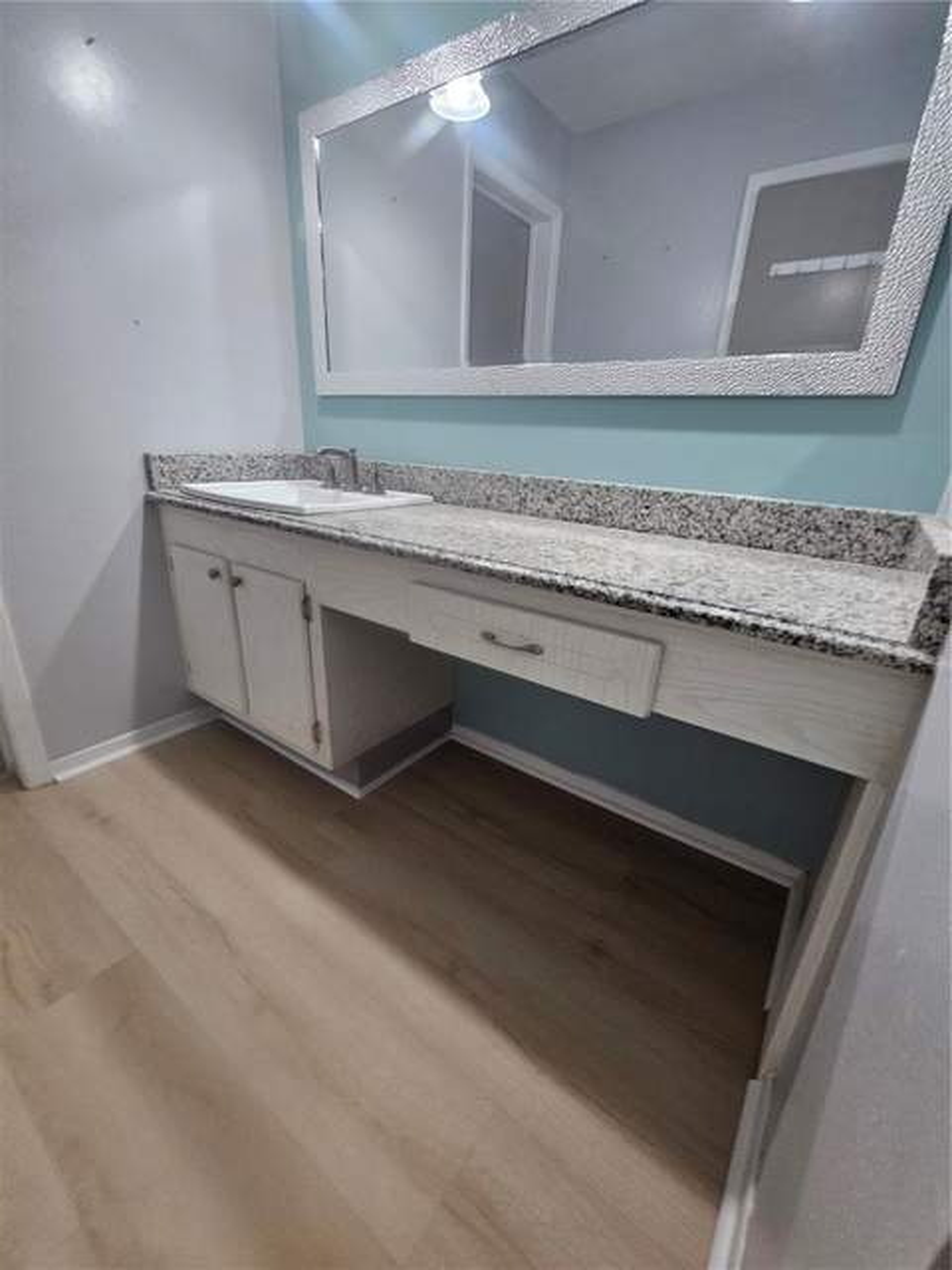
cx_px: 476
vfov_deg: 106.2
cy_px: 635
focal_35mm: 13
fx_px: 477
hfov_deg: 89.9
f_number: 2.2
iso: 320
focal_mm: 2.2
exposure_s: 1/60
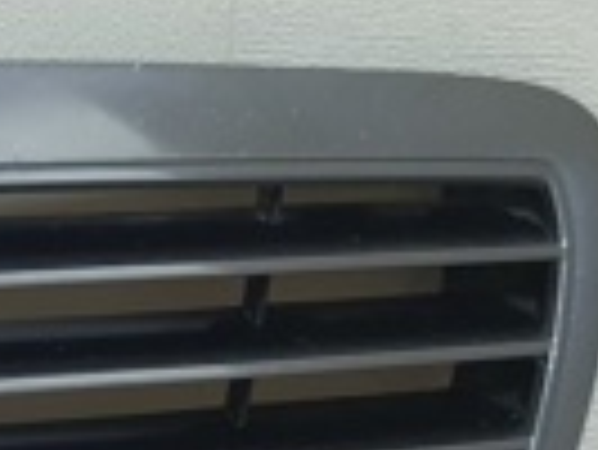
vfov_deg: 11.6
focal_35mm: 125
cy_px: 574
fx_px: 2161
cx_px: -719
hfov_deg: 13.0
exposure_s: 1/100
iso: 250
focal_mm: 4.32
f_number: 1.7
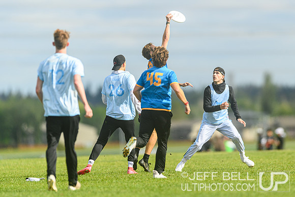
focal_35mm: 587
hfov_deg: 3.5
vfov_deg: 2.3
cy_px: 91
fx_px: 4811
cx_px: 206
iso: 100
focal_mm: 400
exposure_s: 1/1600
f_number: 3.2
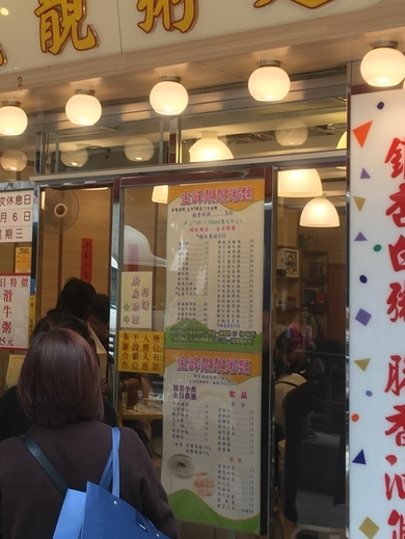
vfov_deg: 28.9
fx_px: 1044
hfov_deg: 21.8
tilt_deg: +6.8
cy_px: 209
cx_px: 101
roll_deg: -0.6
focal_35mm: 67
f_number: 2.2
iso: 25
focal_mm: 4.15
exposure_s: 1/50
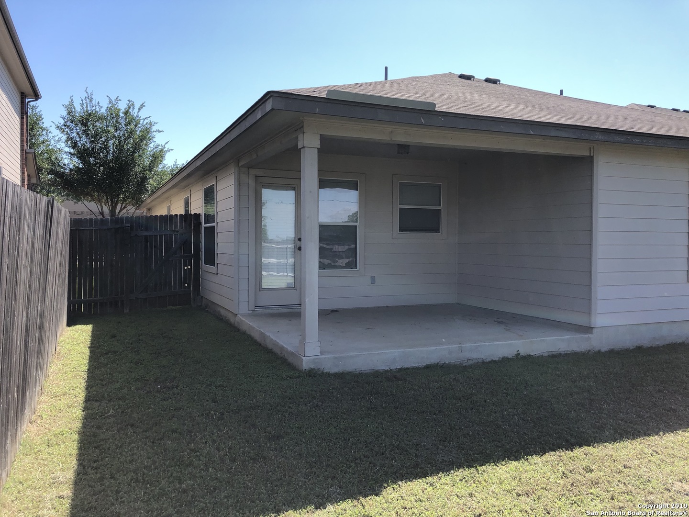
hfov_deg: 63.4
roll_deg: -0.1
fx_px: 557
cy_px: 258
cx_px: 344
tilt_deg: -0.5
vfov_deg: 49.7
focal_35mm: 28
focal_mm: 4
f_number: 1.8
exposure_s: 1/1185
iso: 20
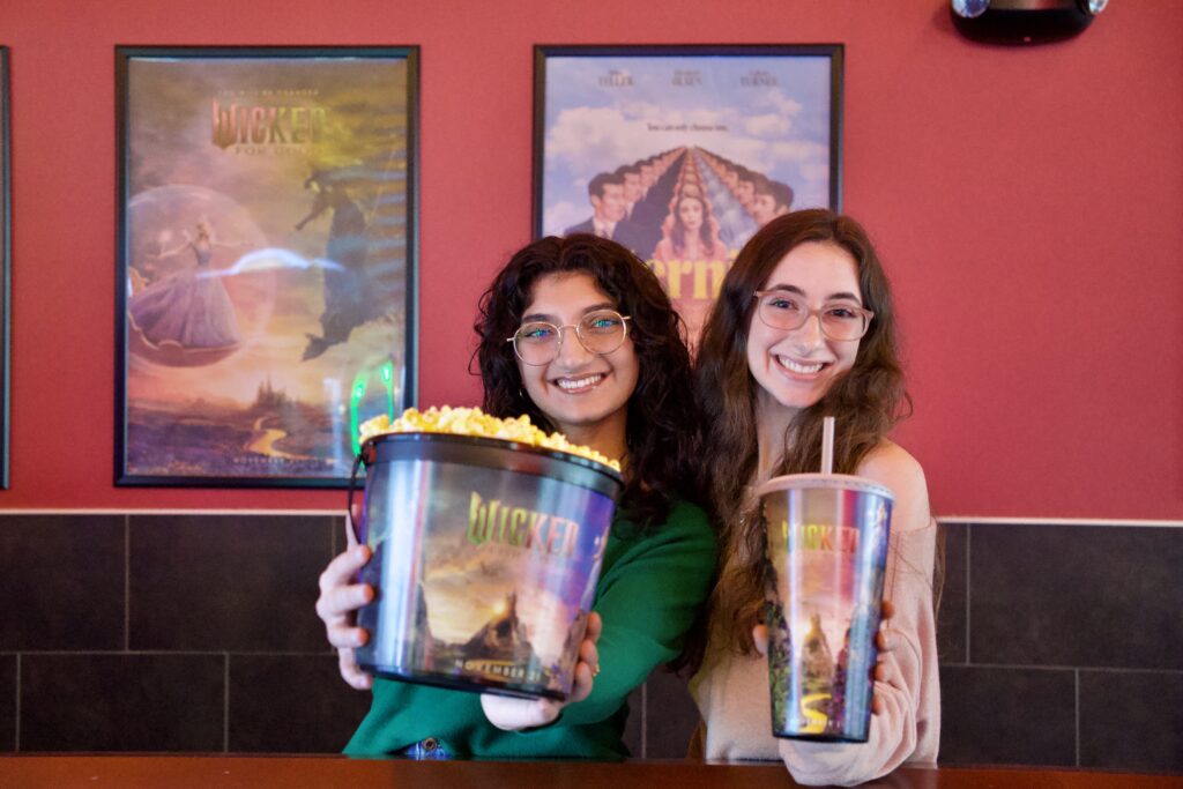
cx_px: 592
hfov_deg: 46.4
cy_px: 394
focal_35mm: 42
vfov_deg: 31.9
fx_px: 1380
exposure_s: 1/160
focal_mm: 28
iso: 5000
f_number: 2.8
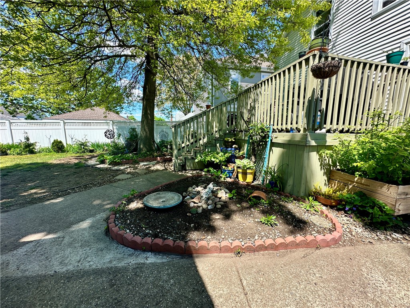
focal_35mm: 14
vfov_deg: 85.7
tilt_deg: -6.1
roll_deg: -0.7
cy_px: 154
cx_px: 205
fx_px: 166
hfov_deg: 102.1
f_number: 2.2
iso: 40
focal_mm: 2.22
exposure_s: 1/535
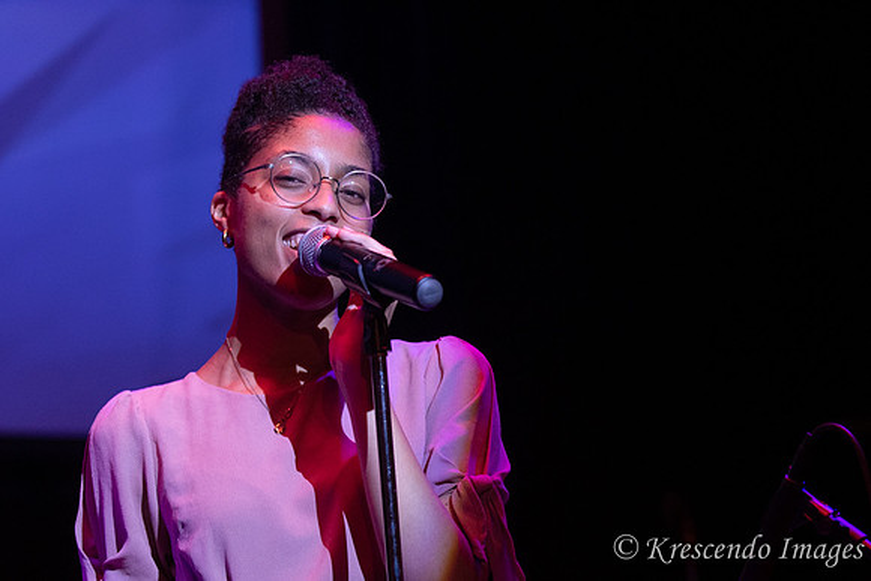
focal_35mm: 157
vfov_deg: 8.8
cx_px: 468
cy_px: 319
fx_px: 3791
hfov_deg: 13.1
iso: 1600
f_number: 2.8
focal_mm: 95
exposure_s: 1/200
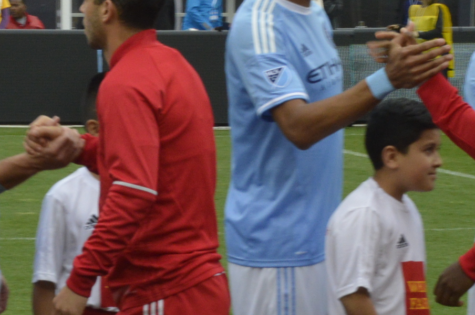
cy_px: 255
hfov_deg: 4.1
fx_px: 6578
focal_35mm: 499
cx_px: 11
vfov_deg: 2.7
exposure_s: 1/320
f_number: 14
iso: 800
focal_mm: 100
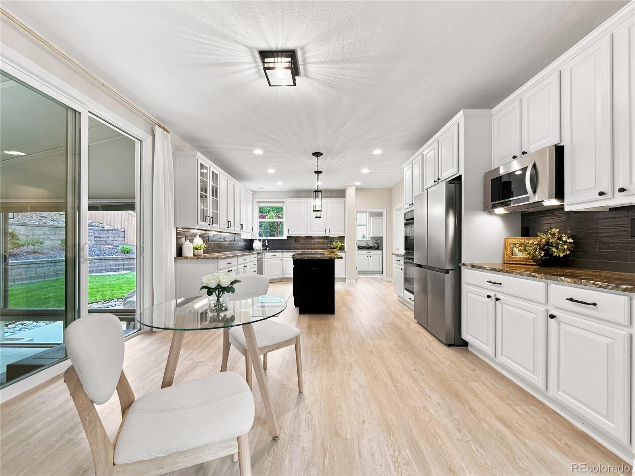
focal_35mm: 14
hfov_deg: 102.1
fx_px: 257
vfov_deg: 85.7
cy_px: 238
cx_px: 318
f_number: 2.2
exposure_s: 1/60
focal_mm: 2.2
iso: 200
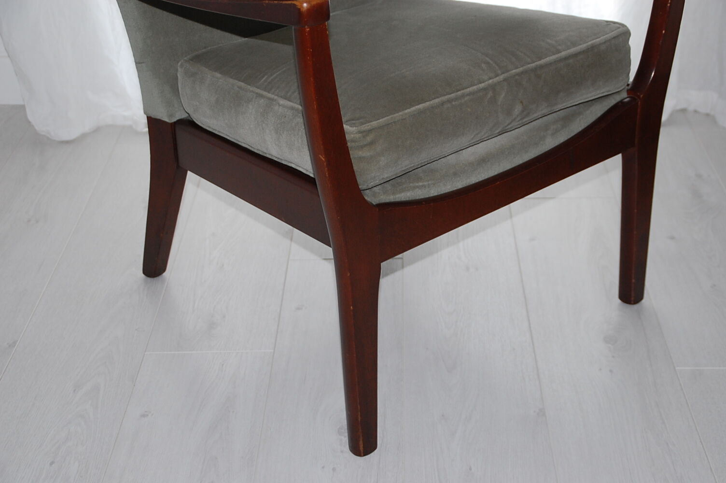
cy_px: 242
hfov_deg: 31.9
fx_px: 1269
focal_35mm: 63
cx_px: 363
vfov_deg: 21.5
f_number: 4.5
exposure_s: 1/60
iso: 400
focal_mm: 42
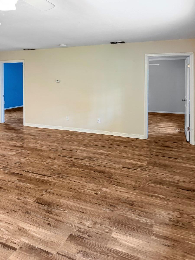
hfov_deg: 56.8
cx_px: 98
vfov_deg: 71.6
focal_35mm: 24
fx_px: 180
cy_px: 130
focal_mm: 6.76
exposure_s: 1/60
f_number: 1.78
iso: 400
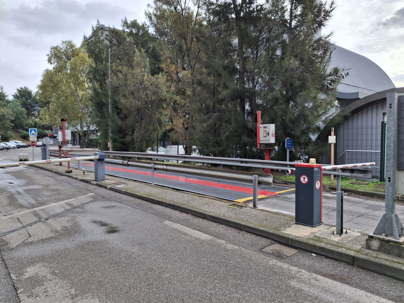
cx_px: 202
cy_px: 152
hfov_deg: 69.4
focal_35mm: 25
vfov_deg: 54.9
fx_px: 292
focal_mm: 4.69
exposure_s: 1/354
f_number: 1.8
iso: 32
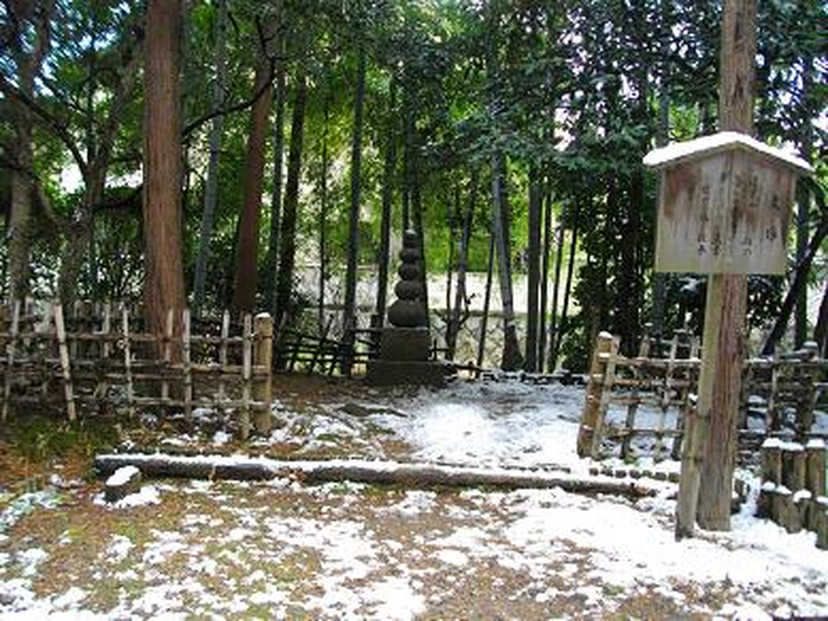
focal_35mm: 32
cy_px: 310
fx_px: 766
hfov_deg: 56.8
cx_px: 414
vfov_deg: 44.2
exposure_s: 1/80
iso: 400
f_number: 2.9
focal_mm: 5.7
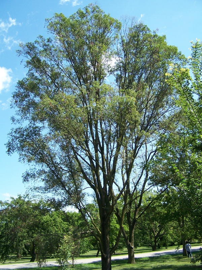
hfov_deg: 37.7
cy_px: 135
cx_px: 101
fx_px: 296
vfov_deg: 49.0
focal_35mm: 38
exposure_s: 1/500
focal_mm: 6.3
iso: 80
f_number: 2.8
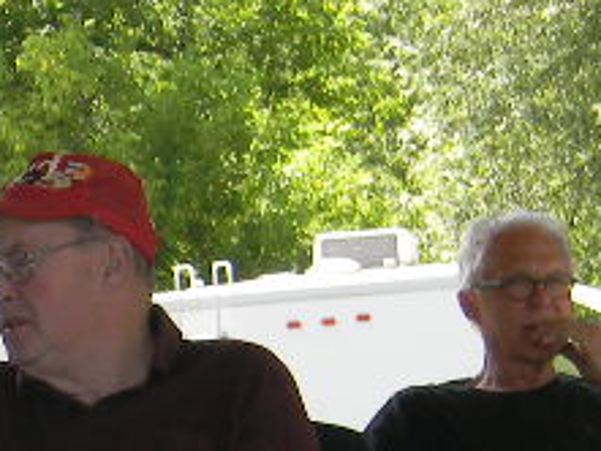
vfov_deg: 6.8
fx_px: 3787
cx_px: -280
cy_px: 549
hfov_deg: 8.9
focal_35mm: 218
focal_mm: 8.6
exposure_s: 1/150
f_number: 3.9
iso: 80
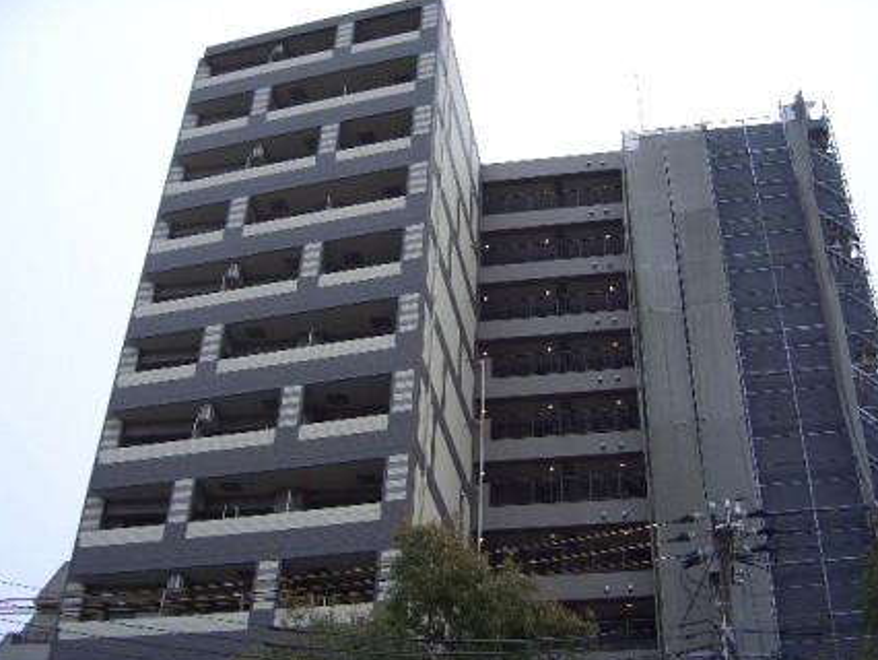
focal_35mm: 41
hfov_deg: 45.7
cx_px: 455
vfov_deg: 35.2
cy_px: 322
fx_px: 1041
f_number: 2.8
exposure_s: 1/640
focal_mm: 8
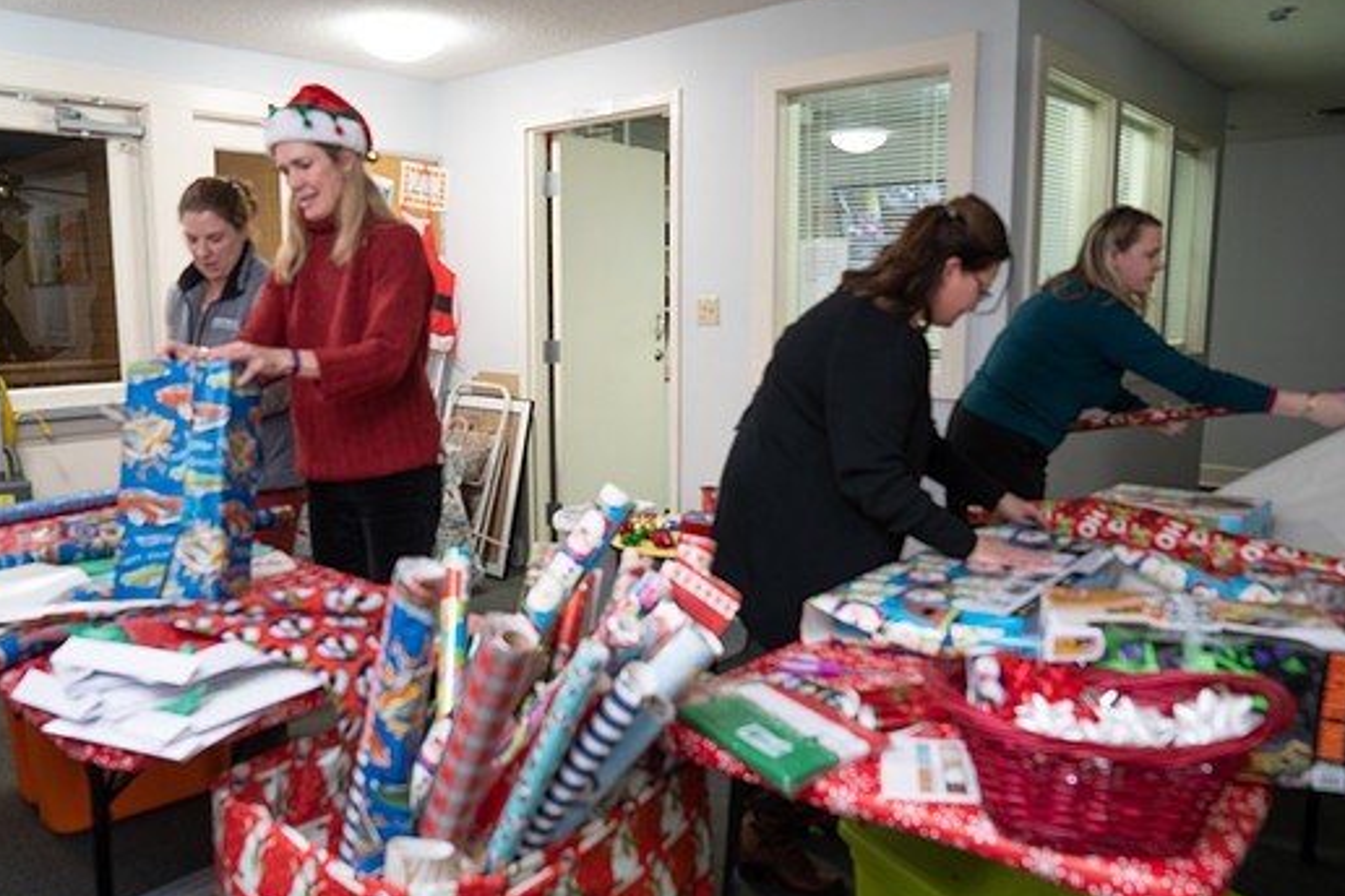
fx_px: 1009
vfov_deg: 47.9
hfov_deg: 67.3
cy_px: 470
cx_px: 641
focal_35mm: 27
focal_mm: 24
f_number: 4.5
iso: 640
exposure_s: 1/30
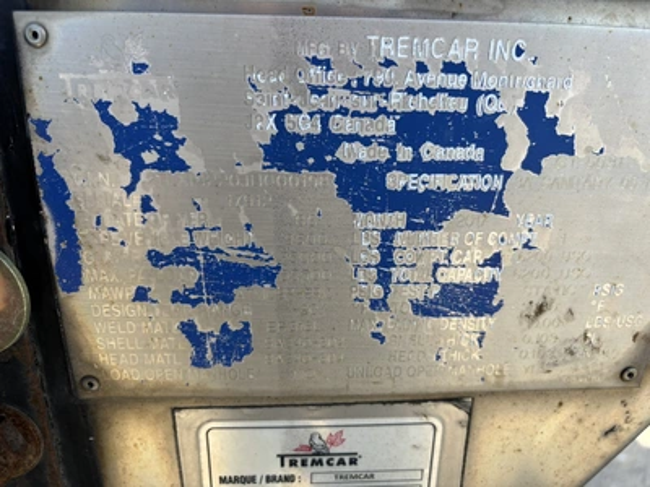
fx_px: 488
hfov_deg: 67.3
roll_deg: -1.3
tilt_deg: -17.0
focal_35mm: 26
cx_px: 325
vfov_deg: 53.1
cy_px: 244
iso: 50
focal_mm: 5.96
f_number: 1.6
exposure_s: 1/426
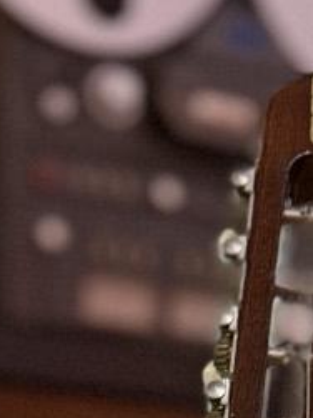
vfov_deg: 10.6
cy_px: 1076
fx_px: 1846
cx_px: 253
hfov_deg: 9.7
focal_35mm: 153
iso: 640
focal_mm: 6.76
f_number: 1.78
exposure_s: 1/59
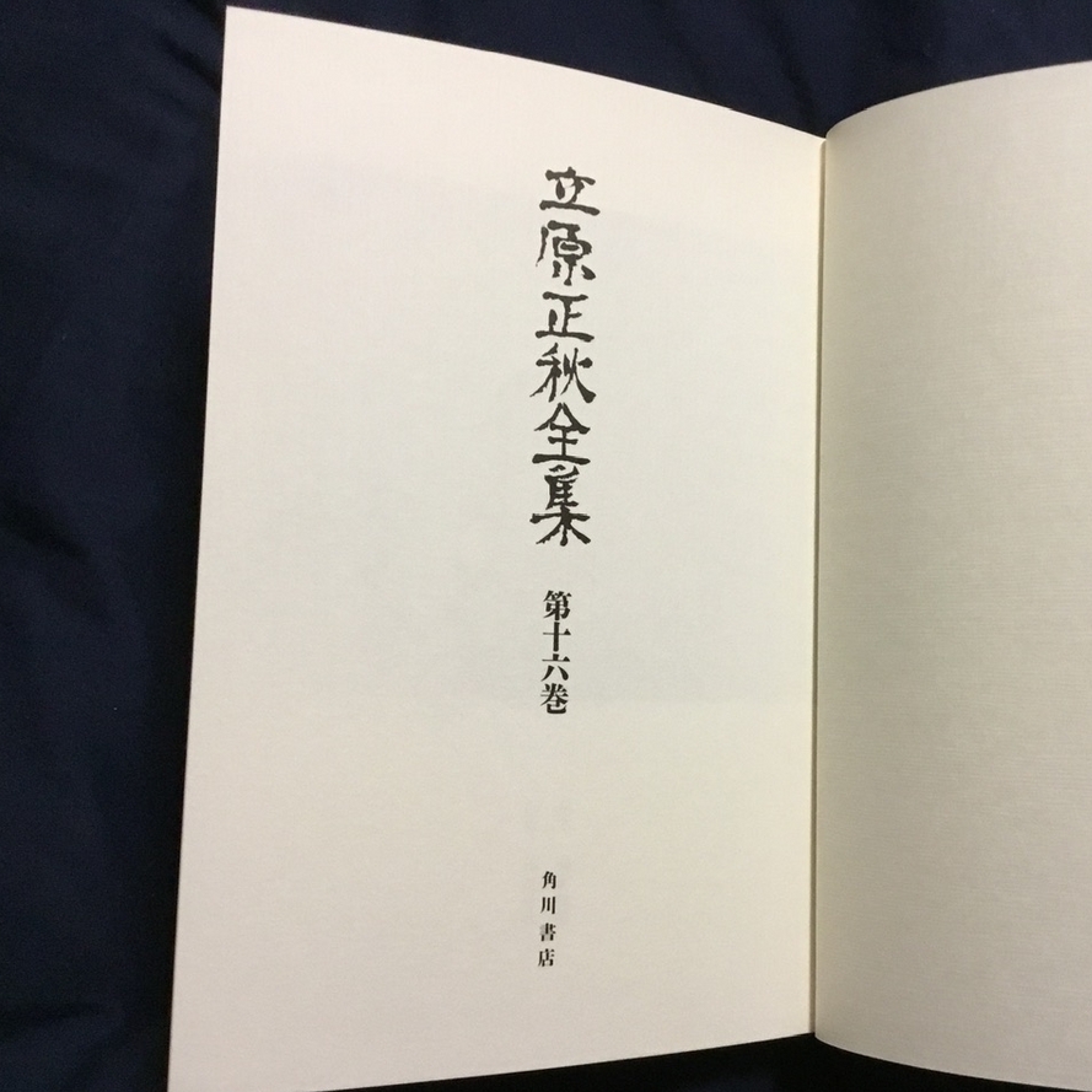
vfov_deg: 44.9
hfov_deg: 44.7
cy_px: 552
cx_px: 662
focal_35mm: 37
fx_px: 1321
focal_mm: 3.3
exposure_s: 1/30
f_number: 2.4
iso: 125
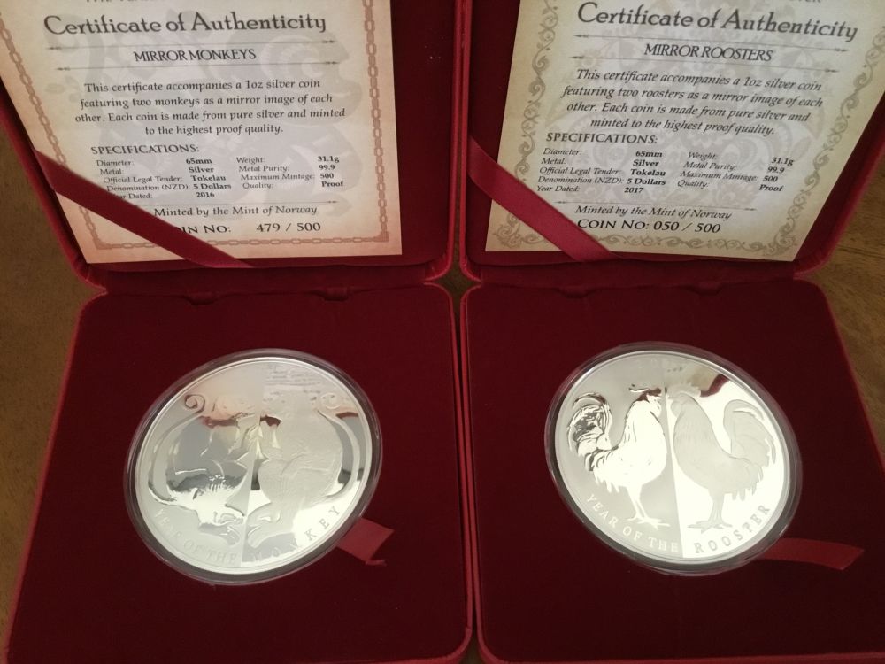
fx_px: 793
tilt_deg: -57.7
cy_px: 332
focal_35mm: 31
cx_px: 442
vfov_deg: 45.4
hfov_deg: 58.4
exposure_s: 1/15
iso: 200
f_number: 2.4
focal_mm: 3.3
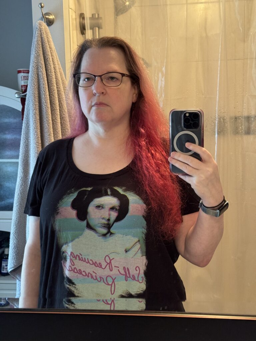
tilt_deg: -5.1
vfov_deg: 39.7
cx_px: 128
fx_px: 473
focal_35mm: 48
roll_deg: +1.4
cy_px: 170
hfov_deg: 30.3
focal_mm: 6.76
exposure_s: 1/40
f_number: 1.78
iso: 500
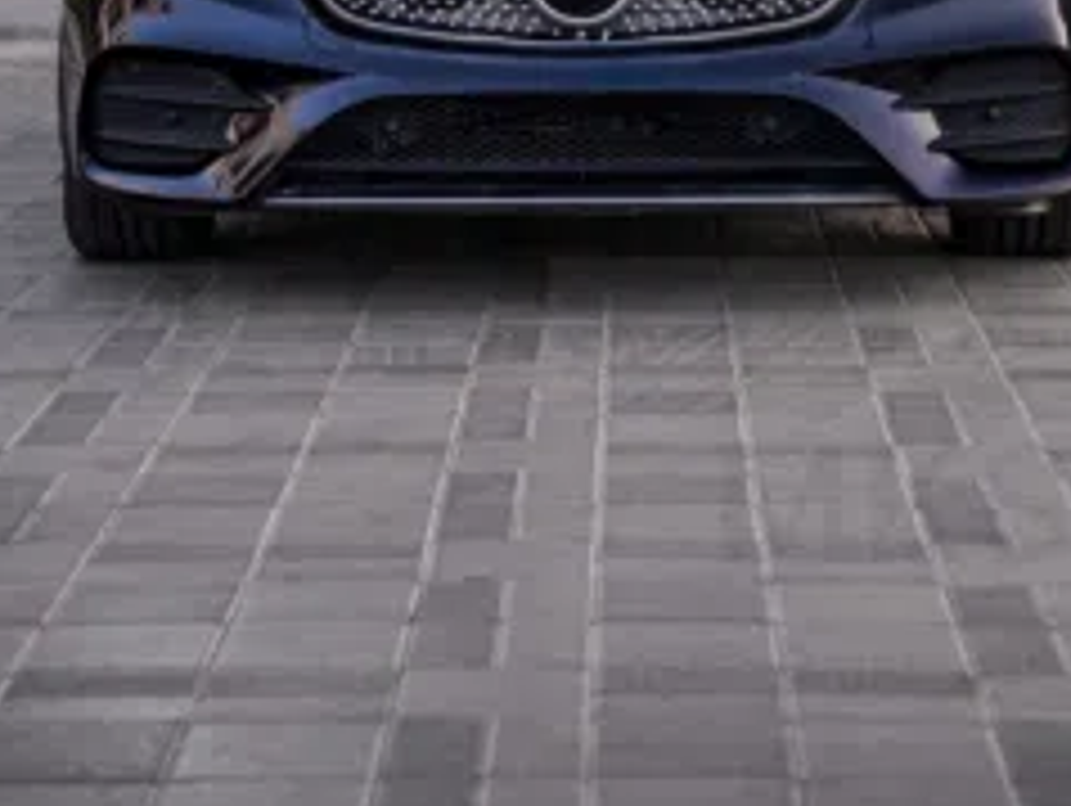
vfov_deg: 11.5
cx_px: 580
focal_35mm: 127
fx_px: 3933
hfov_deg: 15.5
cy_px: -171
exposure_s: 1/100
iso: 320
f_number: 2.8
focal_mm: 70
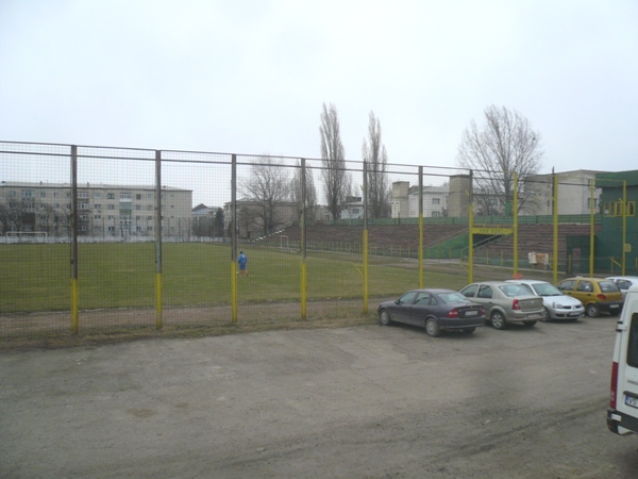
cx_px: 319
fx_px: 516
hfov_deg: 63.4
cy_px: 240
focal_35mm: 28
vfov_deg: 49.7
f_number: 2.8
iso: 100
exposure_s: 1/500
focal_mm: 4.6
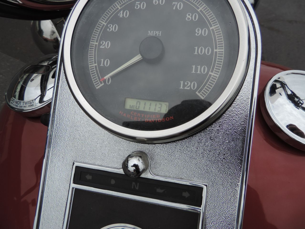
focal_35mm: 24
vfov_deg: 56.8
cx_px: 152
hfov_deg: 71.6
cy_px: 114
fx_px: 211
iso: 80
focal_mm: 4.3
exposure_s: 1/320
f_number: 3
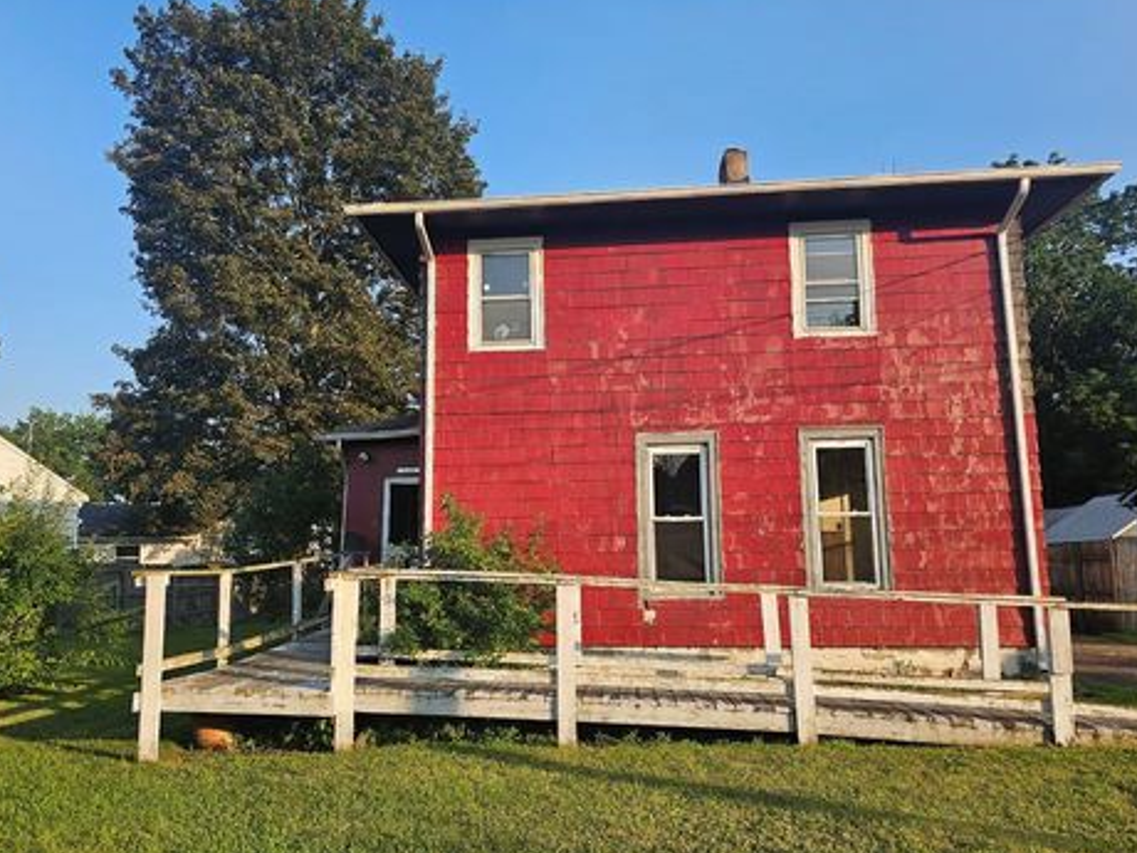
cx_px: 554
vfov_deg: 54.9
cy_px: 441
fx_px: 821
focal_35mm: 25
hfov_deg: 69.4
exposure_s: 1/278
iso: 10
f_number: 1.7
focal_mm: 6.3
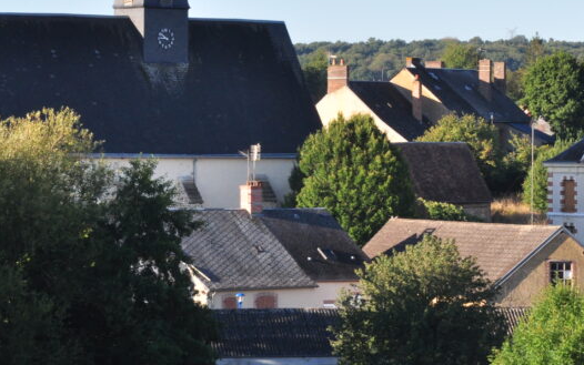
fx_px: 3311
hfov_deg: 10.1
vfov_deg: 6.3
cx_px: 318
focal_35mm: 208
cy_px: 103
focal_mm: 70
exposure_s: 1/160
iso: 400
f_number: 14
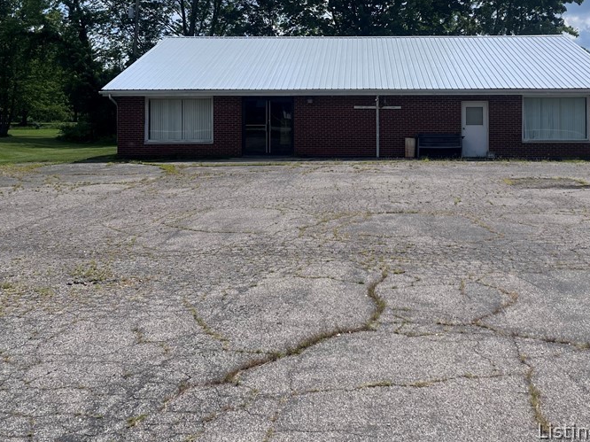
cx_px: 362
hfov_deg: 46.5
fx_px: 682
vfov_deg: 35.1
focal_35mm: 40
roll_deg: +0.1
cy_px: 105
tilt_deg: -1.2
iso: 50
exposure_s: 1/6897
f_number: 1.6
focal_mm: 5.1
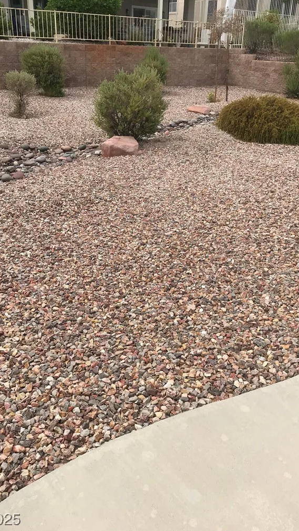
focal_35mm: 31
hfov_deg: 37.8
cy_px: 264
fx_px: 437
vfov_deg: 62.6
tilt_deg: -25.3
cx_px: 151
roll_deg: -2.3
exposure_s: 1/2179
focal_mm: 3.99
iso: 20
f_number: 1.8
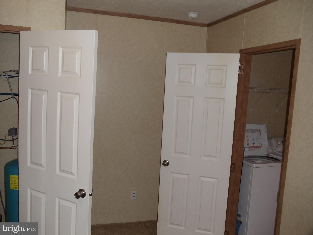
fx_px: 398
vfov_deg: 32.9
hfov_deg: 42.9
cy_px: 118
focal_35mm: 44
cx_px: 156
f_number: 3.5
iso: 100
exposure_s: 1/30
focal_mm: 6
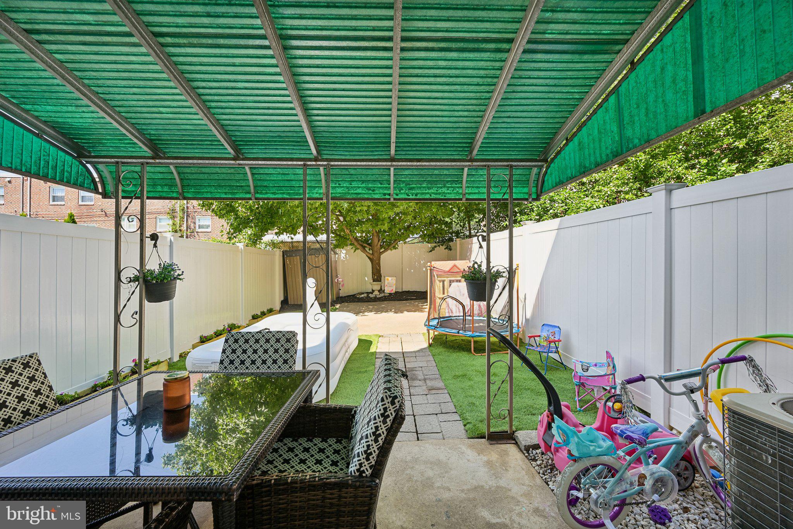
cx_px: 396
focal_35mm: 14
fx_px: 308
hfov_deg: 104.3
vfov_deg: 81.2
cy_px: 264
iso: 100
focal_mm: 14
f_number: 8
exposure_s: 1/40
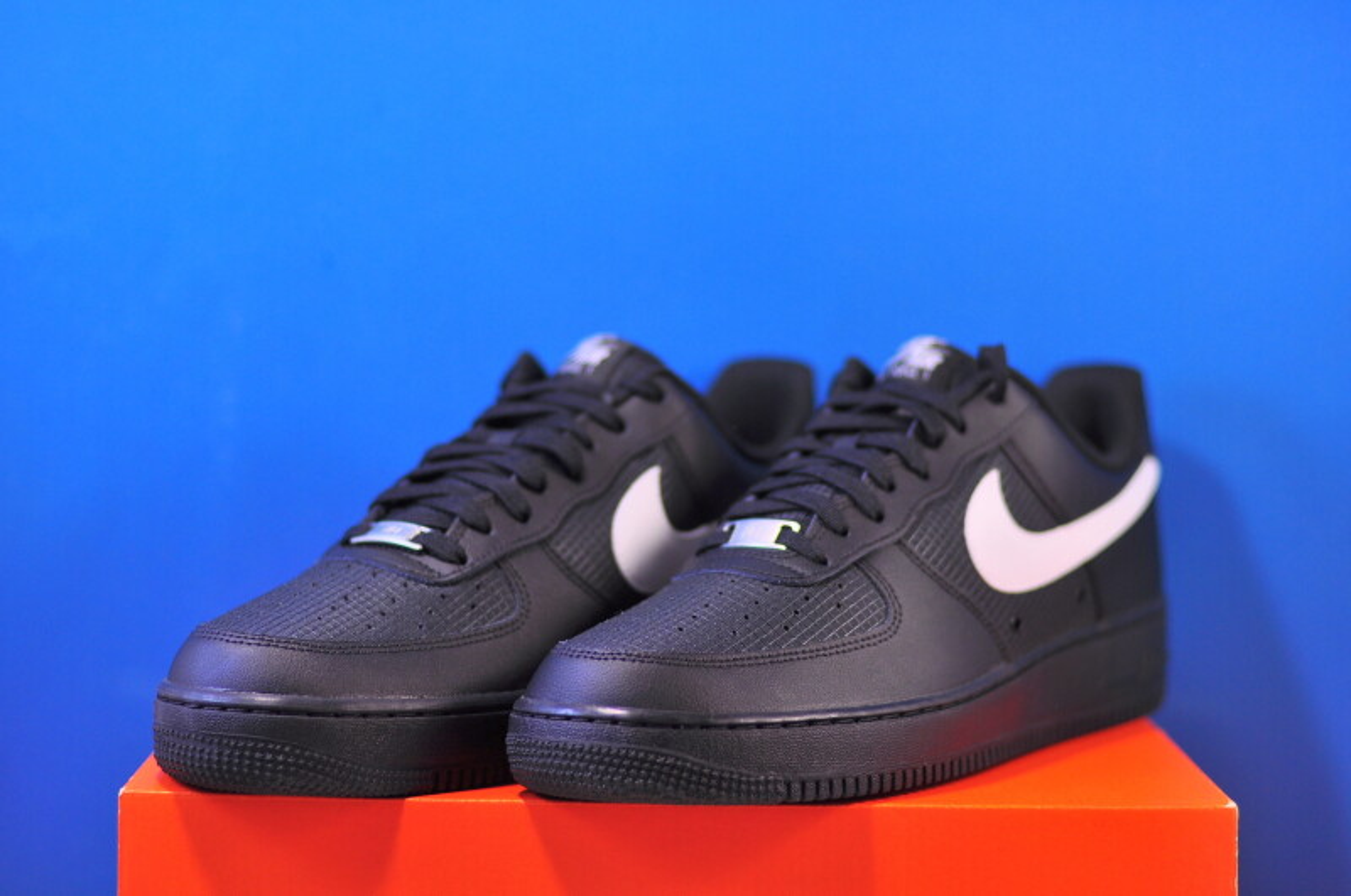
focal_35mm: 75
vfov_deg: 18.1
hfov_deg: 27.0
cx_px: 676
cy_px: 448
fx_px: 2811
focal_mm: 50
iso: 250
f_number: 2
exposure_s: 1/320
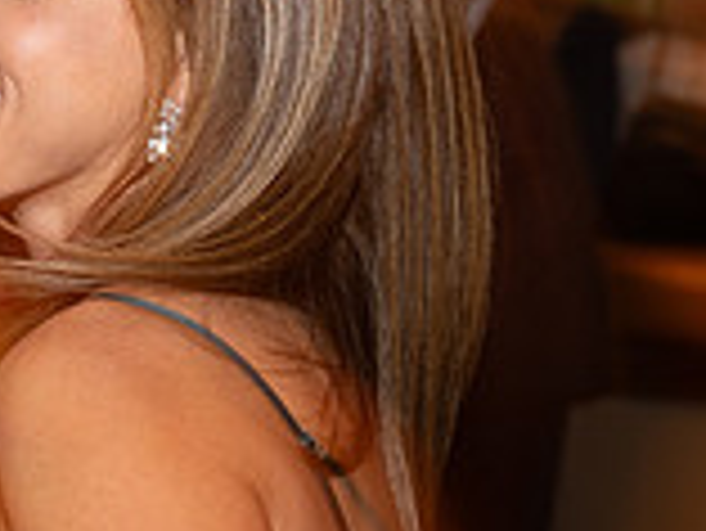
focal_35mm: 124
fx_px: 2531
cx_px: -351
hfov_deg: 14.8
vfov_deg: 11.9
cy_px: 407
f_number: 3.5
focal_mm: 35
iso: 640
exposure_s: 1/13
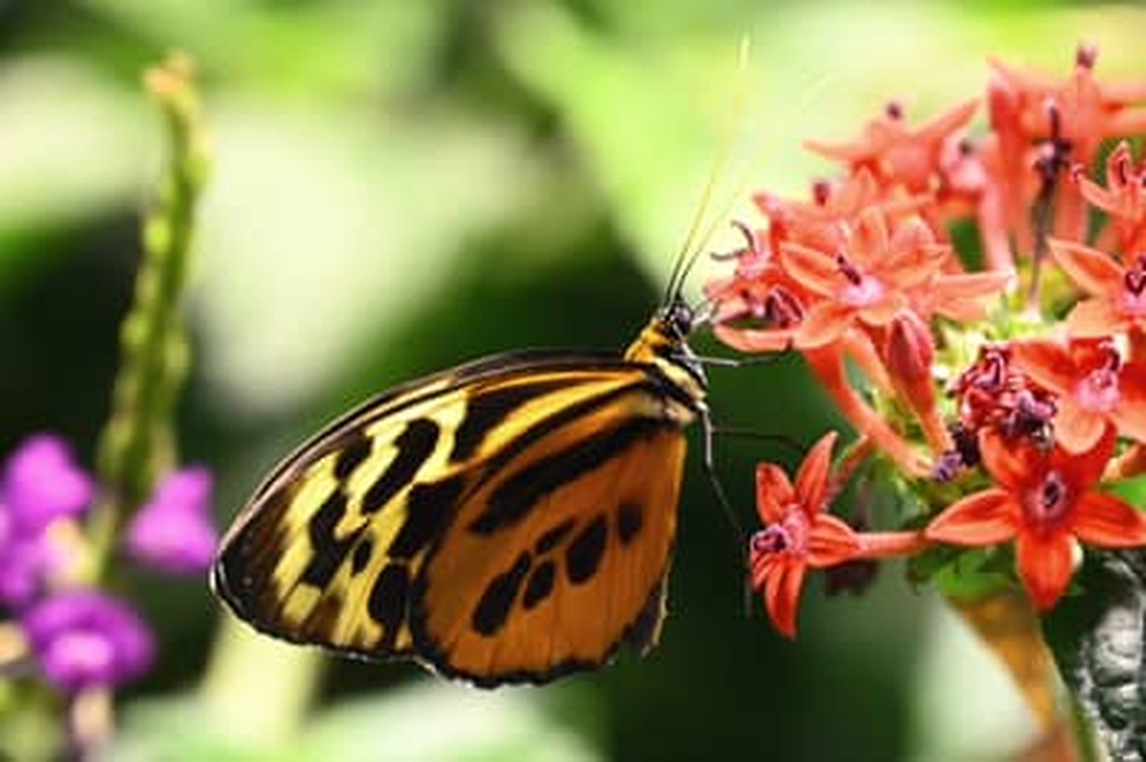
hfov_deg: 12.1
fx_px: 5407
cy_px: 381
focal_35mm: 170
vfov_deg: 8.1
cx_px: 573
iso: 800
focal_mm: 170
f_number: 6.3
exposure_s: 1/100
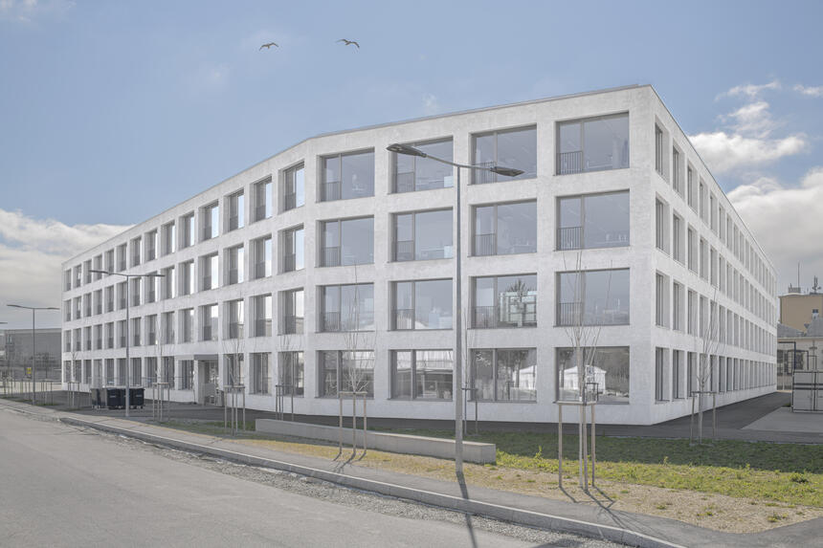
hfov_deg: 54.4
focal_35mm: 35
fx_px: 800
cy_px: 274
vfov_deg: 37.8
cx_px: 412
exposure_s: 1/500
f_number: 9
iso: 100
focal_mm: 35
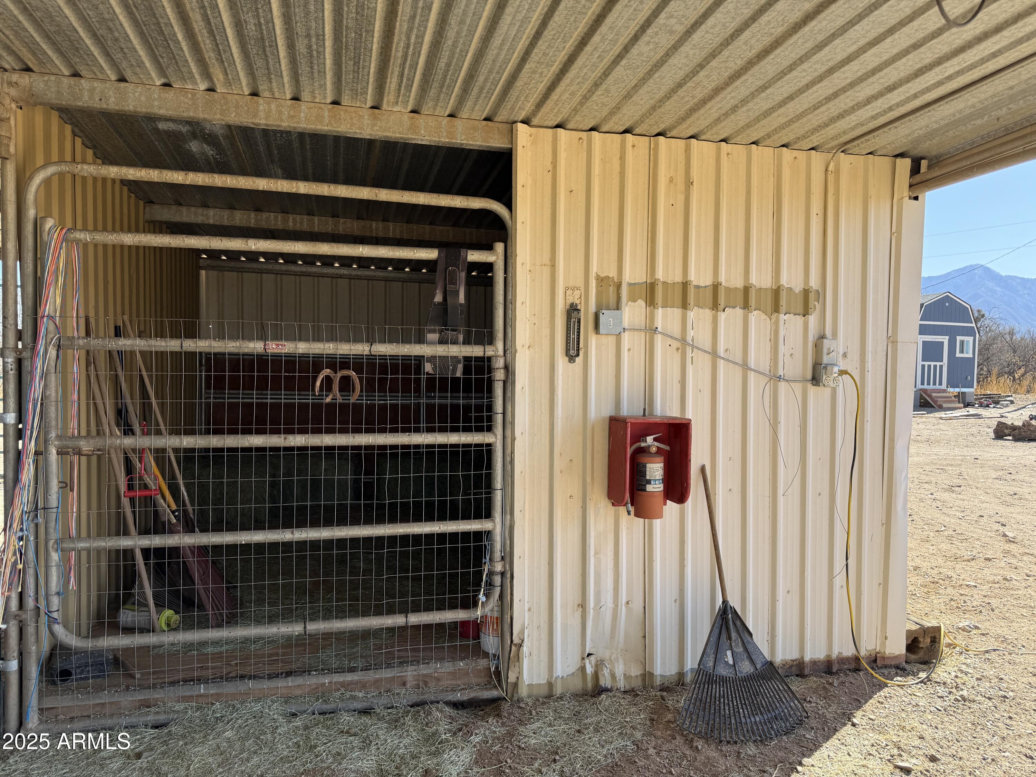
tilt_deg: -0.5
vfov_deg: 56.8
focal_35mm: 24
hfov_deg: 71.6
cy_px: 388
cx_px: 518
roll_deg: -0.7
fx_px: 718
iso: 80
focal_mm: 6.76
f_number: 1.78
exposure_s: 1/979
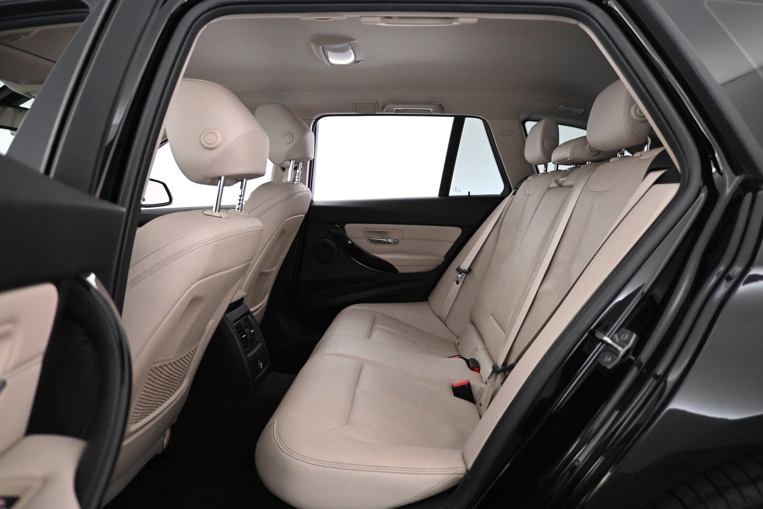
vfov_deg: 53.1
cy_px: 254
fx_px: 509
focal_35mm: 24
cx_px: 382
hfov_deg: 73.7
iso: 3200
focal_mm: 16
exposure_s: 1/80
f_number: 3.5
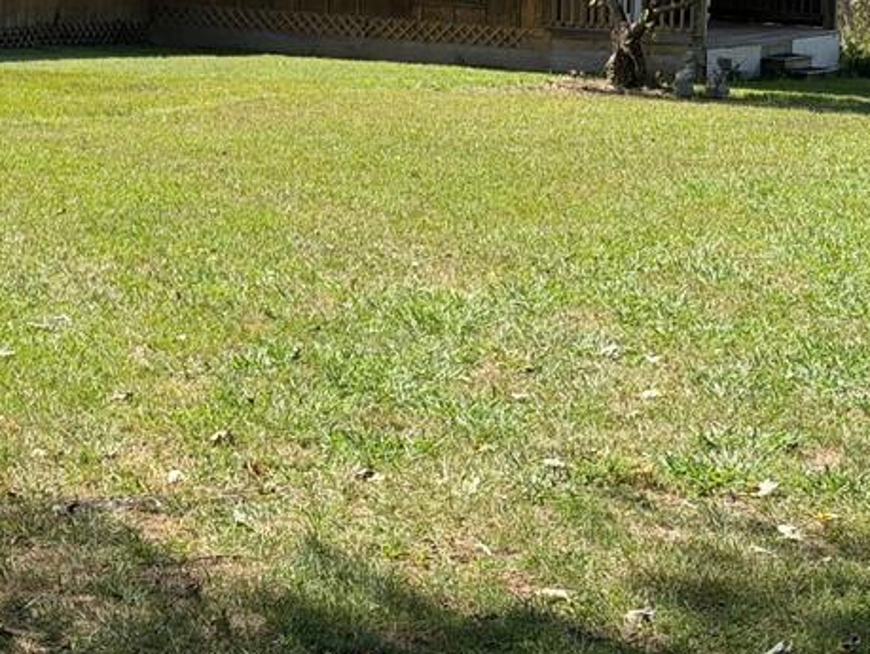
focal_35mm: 107
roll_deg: -1.2
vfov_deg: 13.6
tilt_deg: -1.8
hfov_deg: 18.1
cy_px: -32
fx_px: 2691
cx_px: 110
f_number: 1.78
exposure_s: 1/2415
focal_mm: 6.76
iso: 80
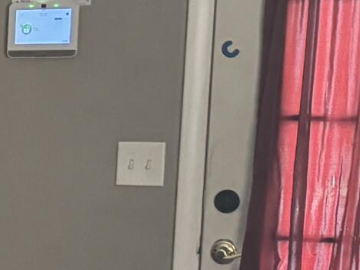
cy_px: 312
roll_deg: +1.3
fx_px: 1602
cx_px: -496
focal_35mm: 154
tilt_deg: -10.0
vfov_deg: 9.5
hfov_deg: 10.9
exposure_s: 1/60
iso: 800
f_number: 1.78
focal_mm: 6.76
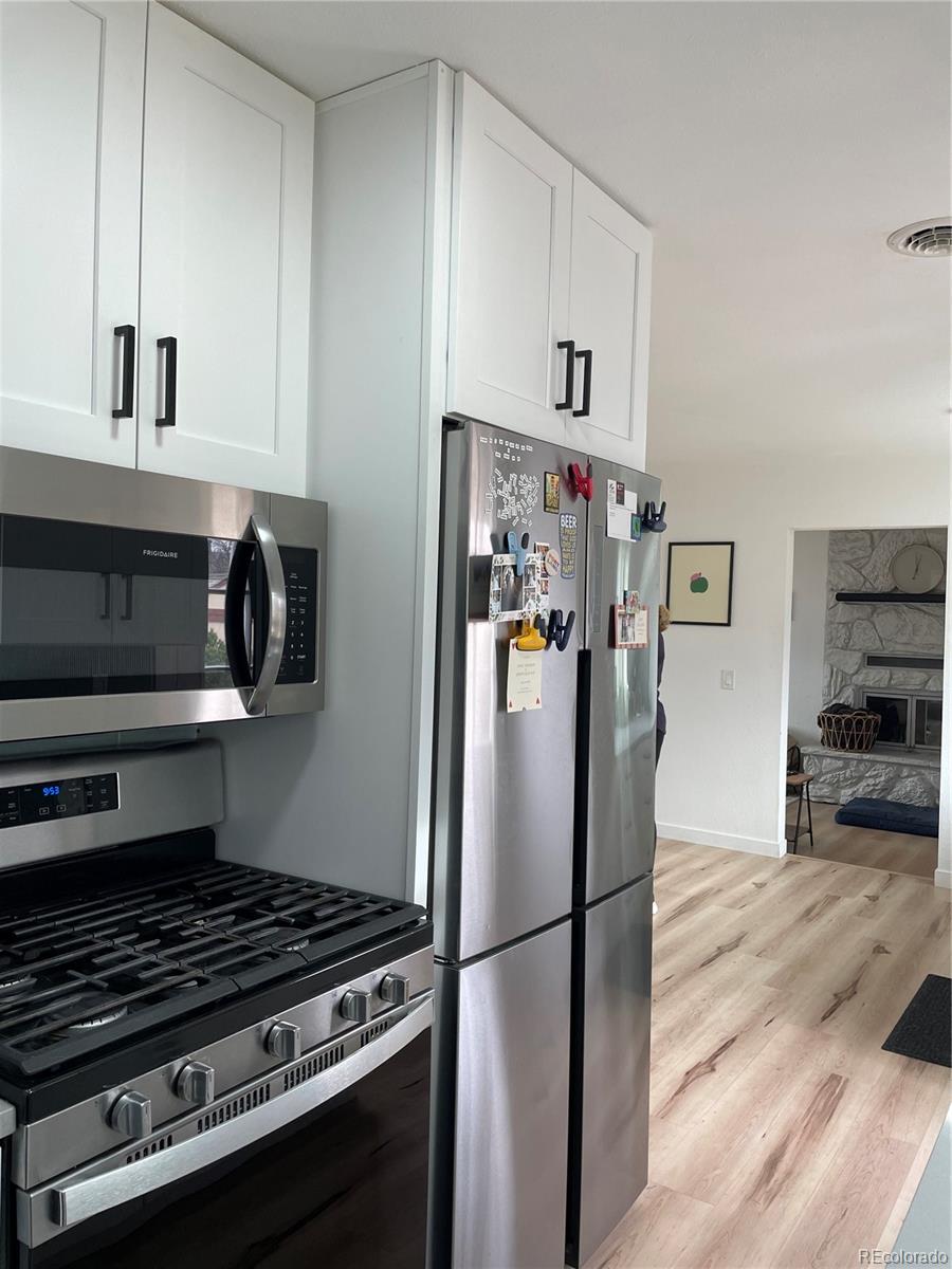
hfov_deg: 53.1
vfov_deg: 67.3
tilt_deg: +0.2
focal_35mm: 26
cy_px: 634
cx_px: 476
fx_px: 953
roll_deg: -1.6
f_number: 1.6
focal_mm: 4.2
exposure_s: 1/121
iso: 80
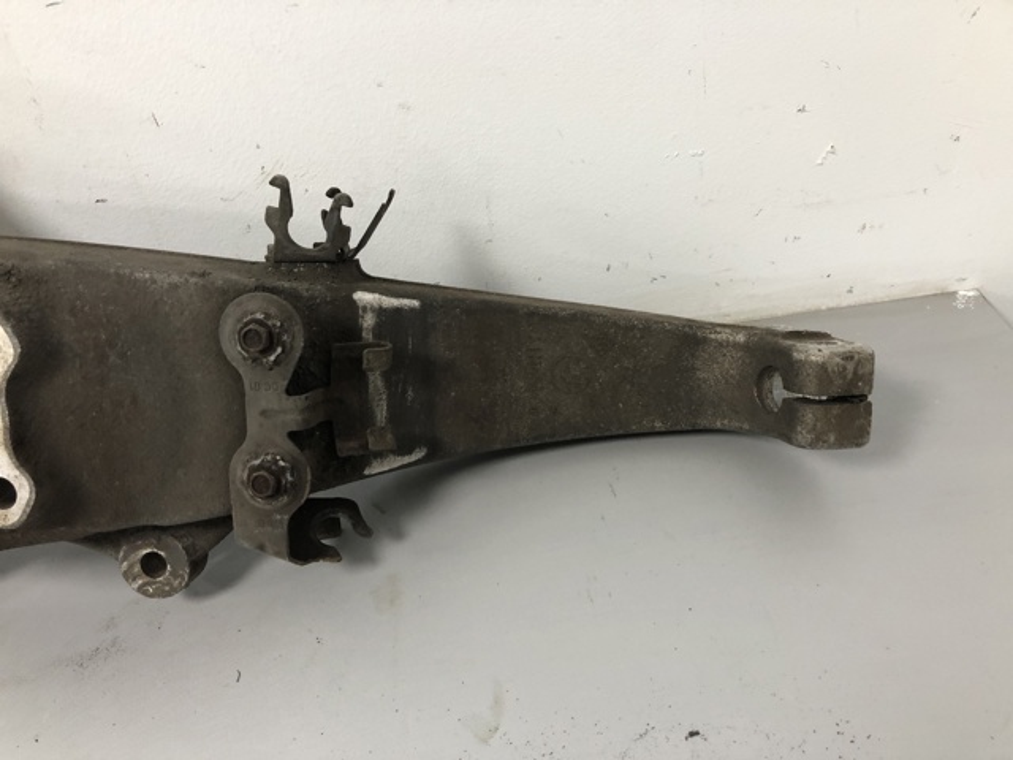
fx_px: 819
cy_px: 380
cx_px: 506
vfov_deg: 49.7
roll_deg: +13.9
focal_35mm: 28
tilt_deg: -39.9
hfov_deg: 63.4
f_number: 1.8
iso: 40
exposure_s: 1/25
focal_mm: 4
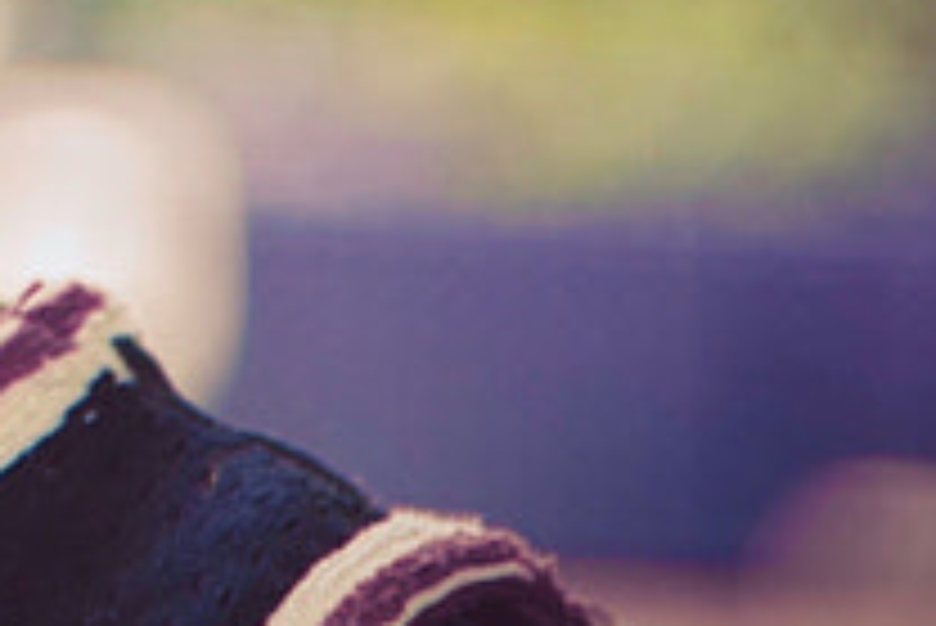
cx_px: -1818
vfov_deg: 1.5
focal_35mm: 923
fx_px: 24014
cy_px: -1554
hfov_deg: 2.2
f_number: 4
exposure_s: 1/125
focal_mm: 120
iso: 100
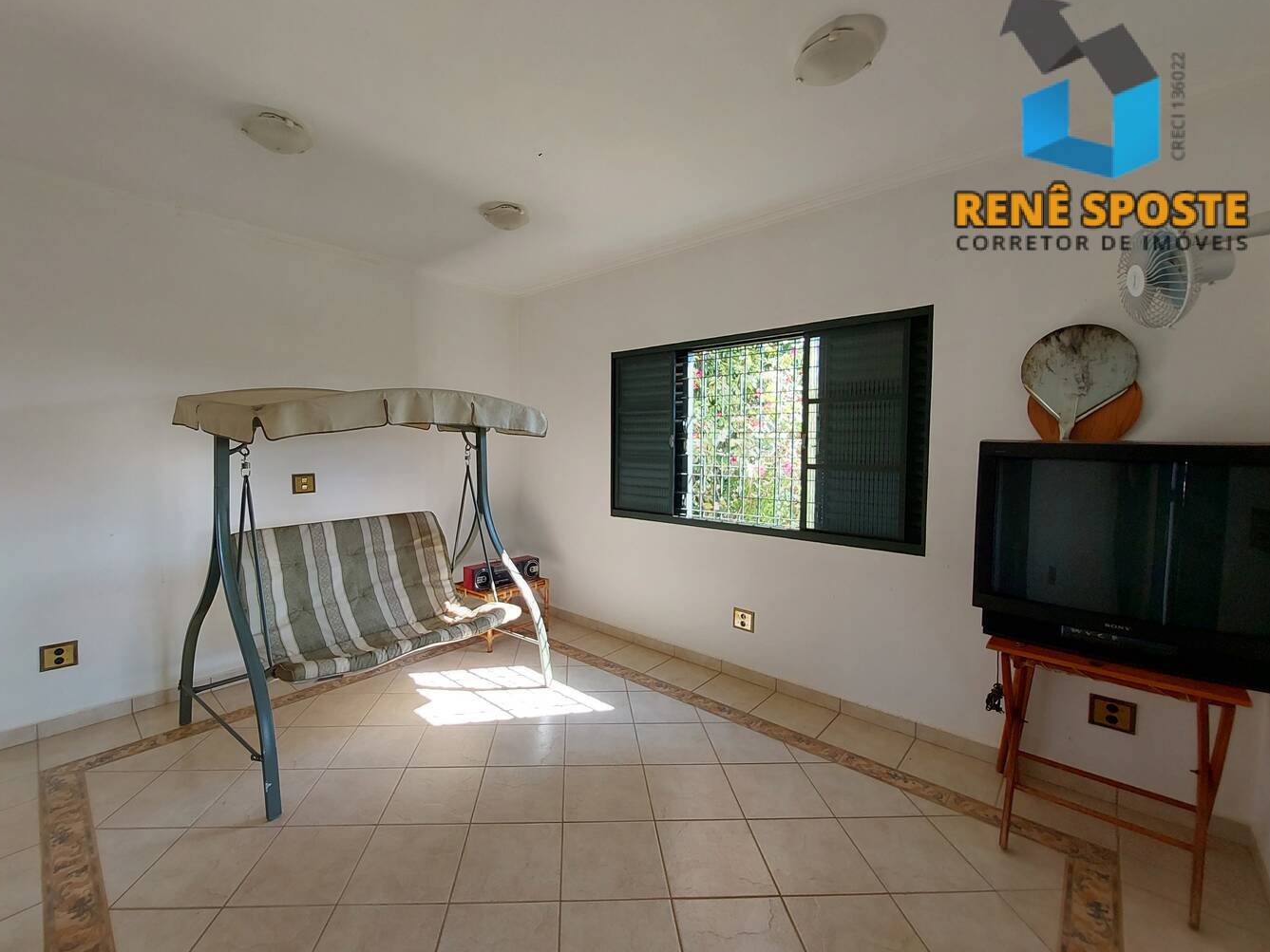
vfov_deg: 85.7
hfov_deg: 102.0
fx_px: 514
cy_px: 477
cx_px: 600
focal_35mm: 14
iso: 40
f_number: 2.2
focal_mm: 1.74
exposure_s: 1/60
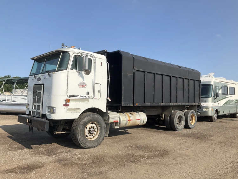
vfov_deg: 48.3
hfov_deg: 61.6
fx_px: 199
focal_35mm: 29
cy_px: 90
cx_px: 119
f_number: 1.8
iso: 25
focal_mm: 3
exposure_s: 1/2227
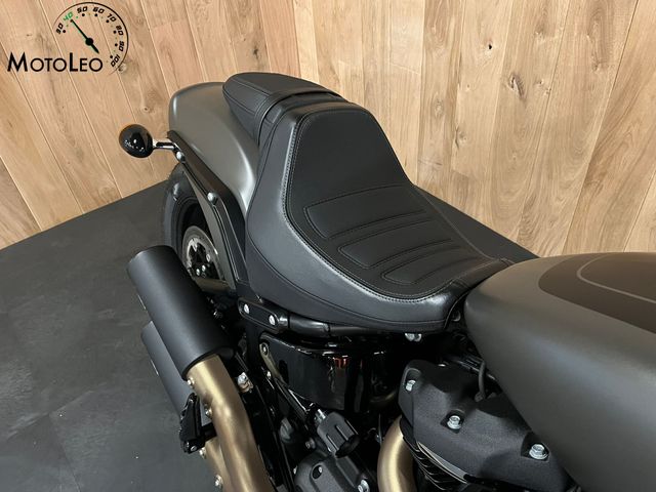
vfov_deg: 53.1
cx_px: 328
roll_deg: +5.1
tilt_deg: -40.5
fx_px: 493
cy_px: 246
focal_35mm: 26
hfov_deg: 67.3
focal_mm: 5.1
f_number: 1.6
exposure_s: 1/25
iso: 640
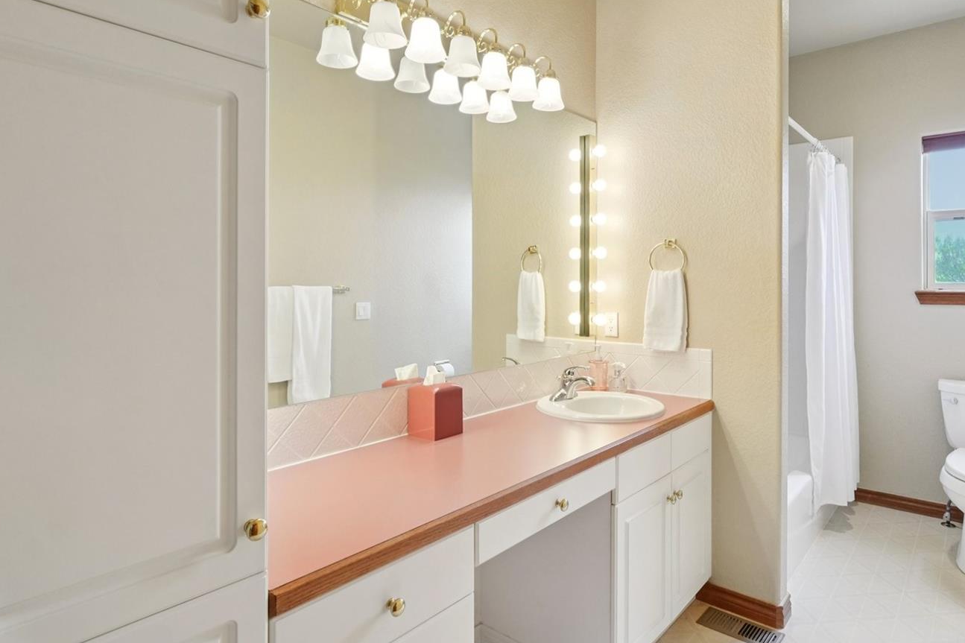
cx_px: 513
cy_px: 283
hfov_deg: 80.8
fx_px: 566
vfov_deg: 59.0
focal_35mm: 21
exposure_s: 1/6
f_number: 8
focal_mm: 11.4
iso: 800
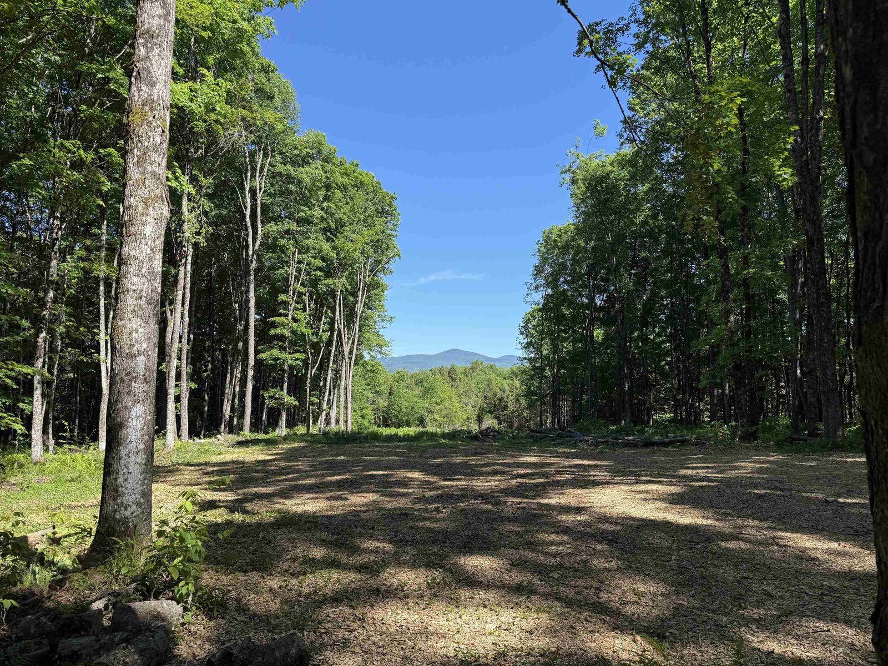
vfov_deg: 56.8
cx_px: 444
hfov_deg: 71.6
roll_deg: +0.3
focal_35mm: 24
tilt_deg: +5.5
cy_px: 333
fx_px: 616
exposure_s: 1/1855
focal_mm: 6.76
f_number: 1.78
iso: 80
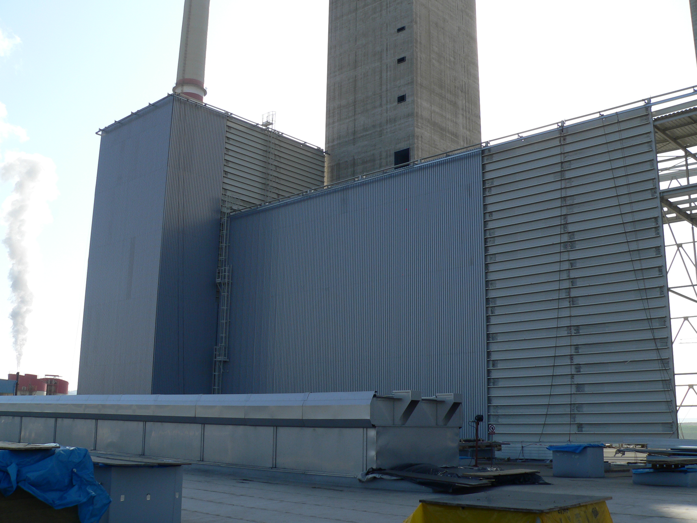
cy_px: 262
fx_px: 725
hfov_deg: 51.4
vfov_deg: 39.7
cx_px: 348
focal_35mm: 36
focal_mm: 6
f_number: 4.6
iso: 80
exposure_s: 1/400
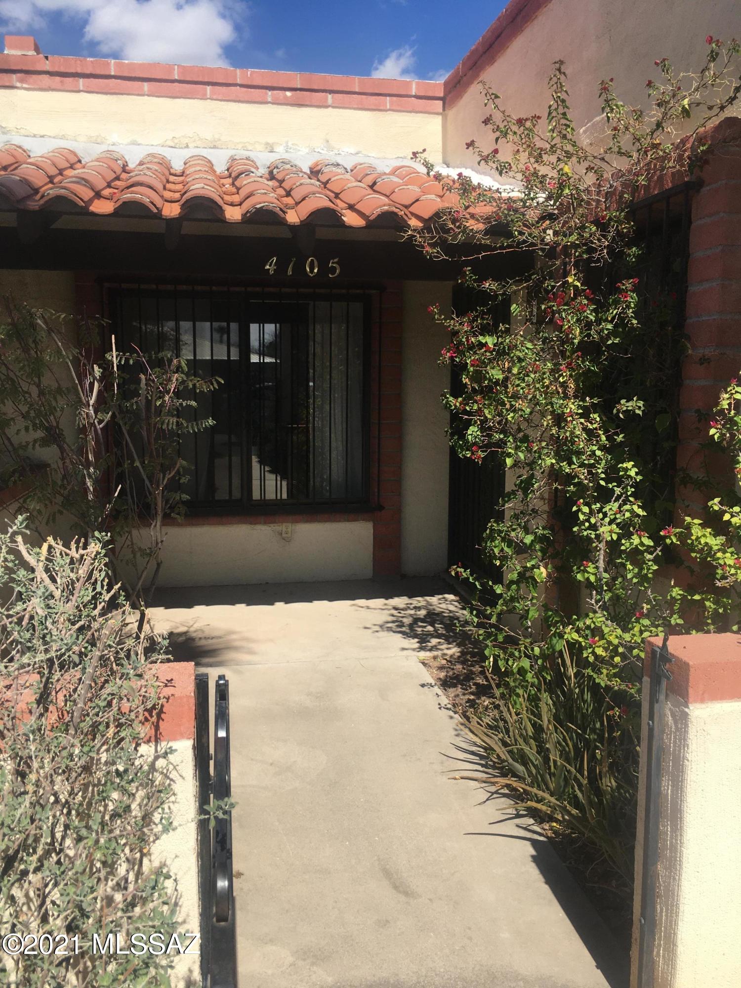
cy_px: 494
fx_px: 828
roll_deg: -0.7
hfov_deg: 48.2
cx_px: 370
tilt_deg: -7.6
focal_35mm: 29
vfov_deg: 61.7
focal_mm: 4.15
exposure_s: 1/1748
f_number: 2.2
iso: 25
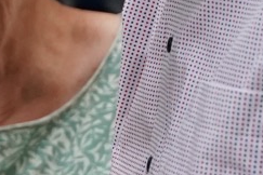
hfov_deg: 5.8
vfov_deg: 4.0
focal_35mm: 342
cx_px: -323
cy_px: 73
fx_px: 2495
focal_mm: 43.2
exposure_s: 1/5000
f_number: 2.8
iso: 5000
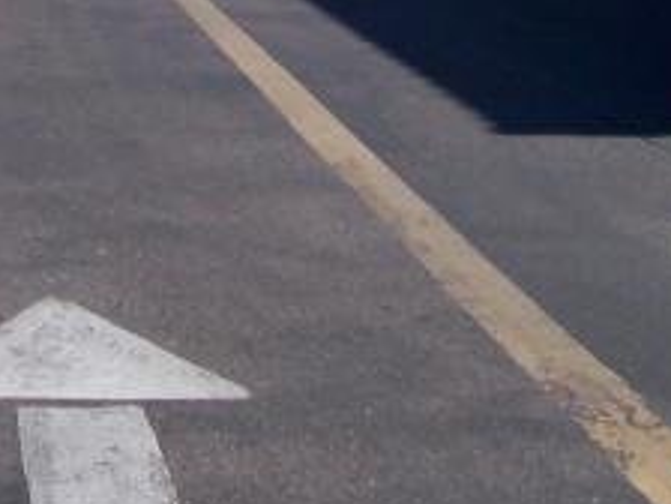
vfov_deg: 14.4
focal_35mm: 97
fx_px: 1880
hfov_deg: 20.1
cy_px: -198
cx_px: 186
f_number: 5.6
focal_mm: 5.6
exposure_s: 1/500
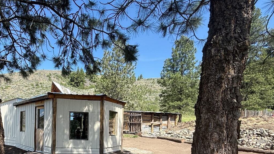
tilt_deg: +1.3
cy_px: 130
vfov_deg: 44.6
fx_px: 174
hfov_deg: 72.8
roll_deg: -2.5
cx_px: 81
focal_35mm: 24
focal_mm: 2.22
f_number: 2.2
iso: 50
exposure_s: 1/726
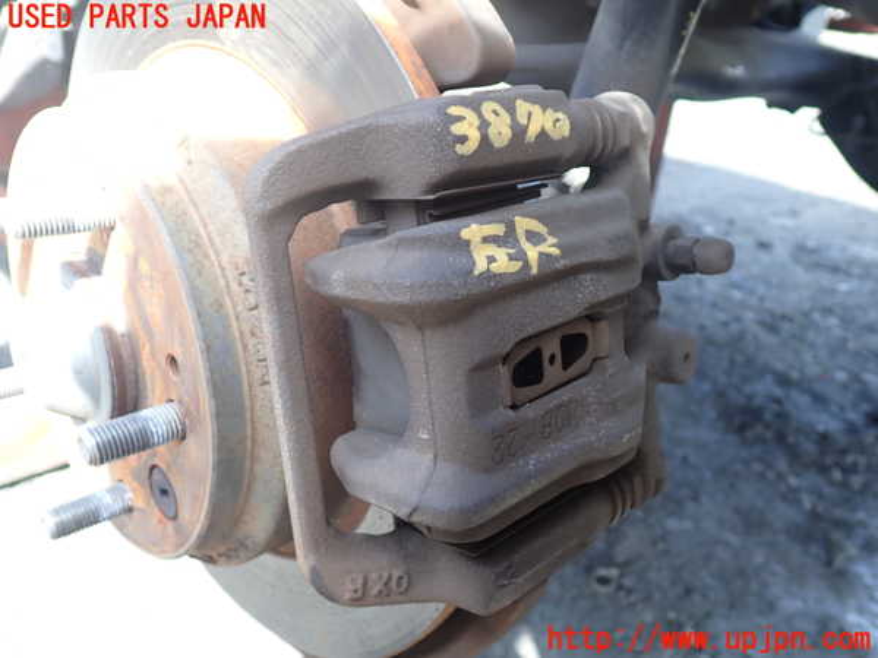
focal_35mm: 30
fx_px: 761
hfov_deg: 60.0
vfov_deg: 46.8
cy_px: 329
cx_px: 439
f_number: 2.3
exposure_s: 1/100
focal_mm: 5.4
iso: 100
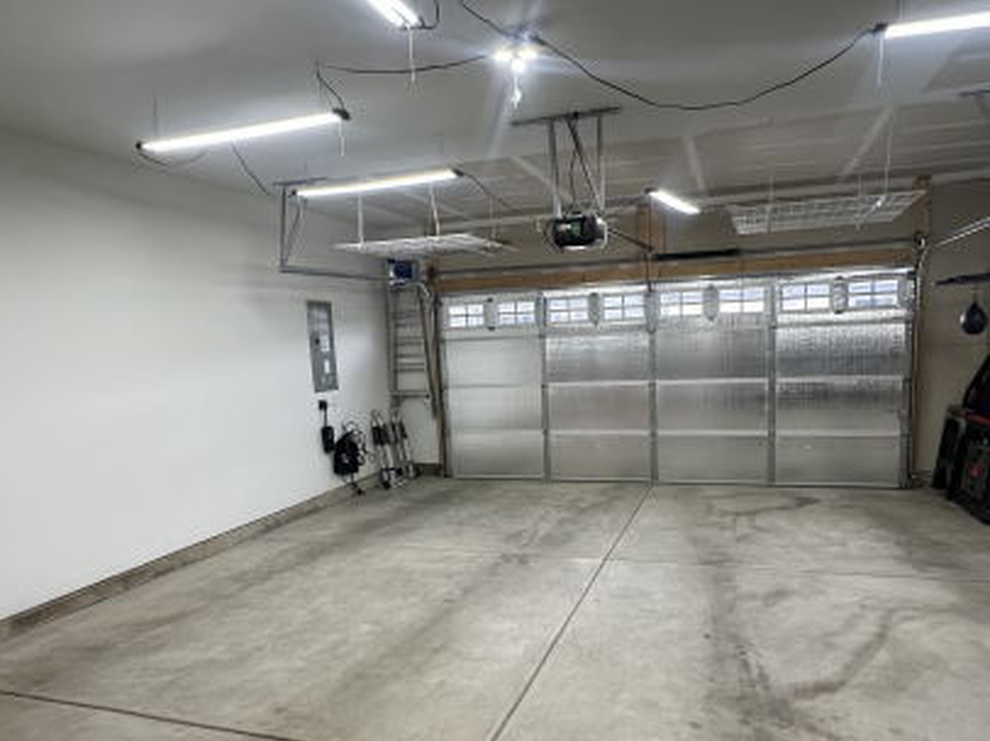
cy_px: 434
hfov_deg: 73.7
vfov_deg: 58.5
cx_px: 555
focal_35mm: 23
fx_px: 657
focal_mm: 2.22
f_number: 2.2
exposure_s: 1/120
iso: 125
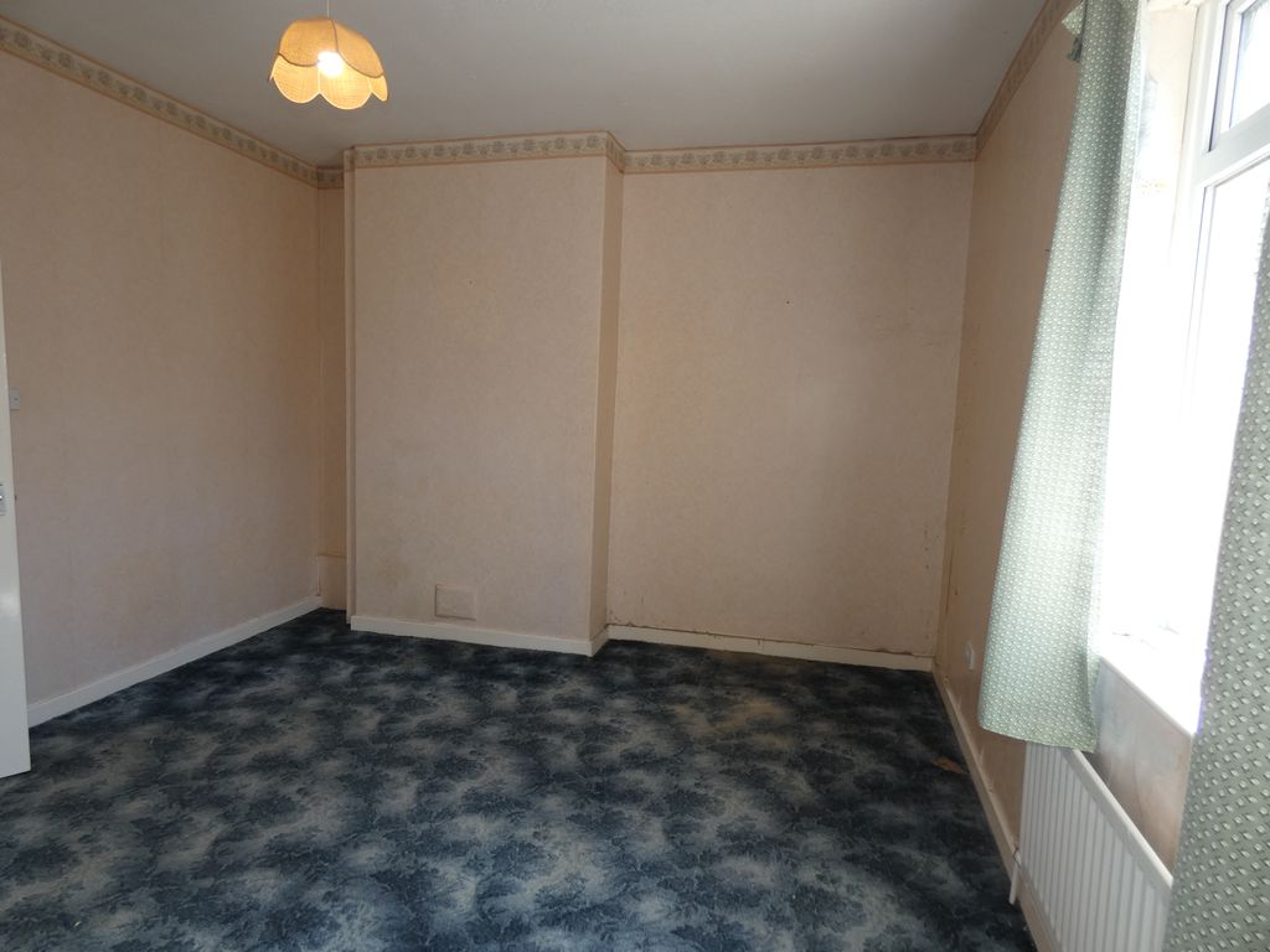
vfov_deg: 66.0
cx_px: 635
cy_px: 476
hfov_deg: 81.7
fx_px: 734
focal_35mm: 20
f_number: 2.8
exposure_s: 1/80
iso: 80
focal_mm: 3.6
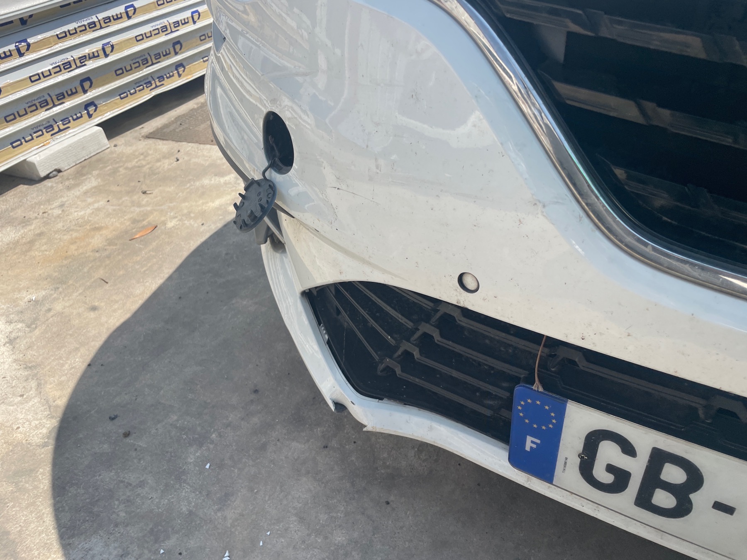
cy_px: 280
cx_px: 374
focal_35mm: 26
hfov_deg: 67.3
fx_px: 561
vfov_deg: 53.1
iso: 32
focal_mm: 4.2
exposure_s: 1/2398
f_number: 1.6
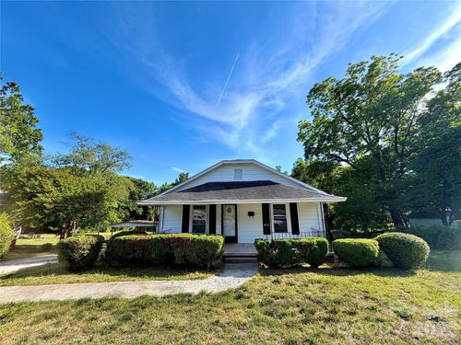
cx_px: 230
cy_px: 172
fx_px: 186
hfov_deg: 102.1
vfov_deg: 85.7
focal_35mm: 14
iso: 32
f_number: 2.2
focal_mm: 2.22
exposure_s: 1/770
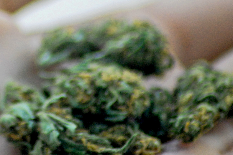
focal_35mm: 542
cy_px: 34
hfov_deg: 3.8
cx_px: 44
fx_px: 3505
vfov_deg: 2.5
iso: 1100
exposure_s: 1/125
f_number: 4.8
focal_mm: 185
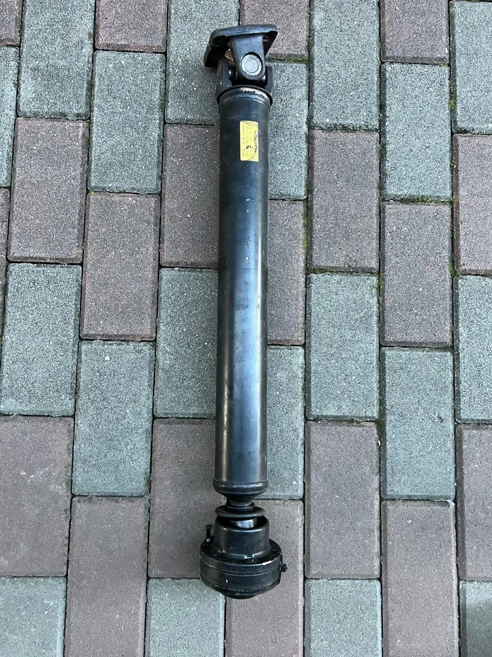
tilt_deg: -82.9
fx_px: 512
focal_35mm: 27
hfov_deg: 51.3
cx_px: 247
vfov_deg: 65.3
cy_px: 326
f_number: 1.5
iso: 125
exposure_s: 1/61
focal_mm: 5.7
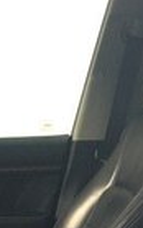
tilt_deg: -24.3
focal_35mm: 110
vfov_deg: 16.5
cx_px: -15
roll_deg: -2.6
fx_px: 685
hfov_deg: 11.7
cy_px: 379
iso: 200
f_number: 2.2
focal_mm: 4.15
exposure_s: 1/33
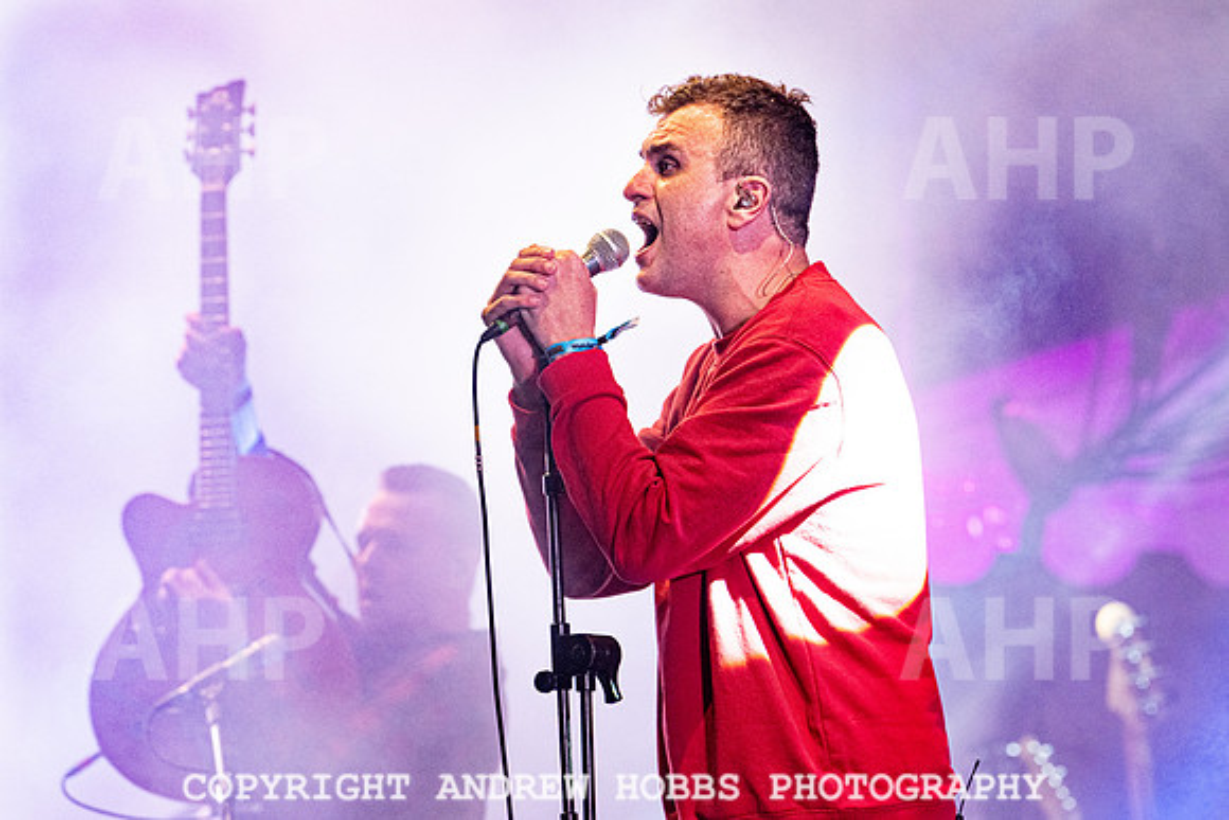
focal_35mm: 286
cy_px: 273
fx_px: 9774
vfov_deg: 4.8
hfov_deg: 7.2
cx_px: 646
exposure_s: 1/500
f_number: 5
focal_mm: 200
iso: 1000
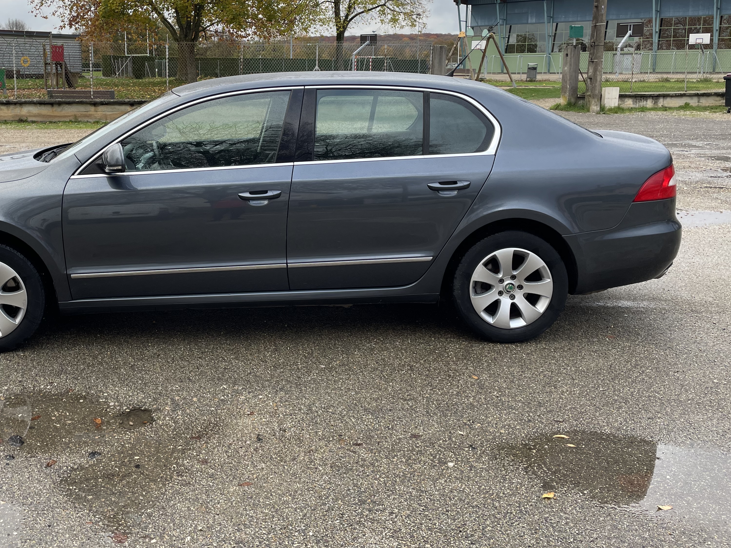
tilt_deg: -8.6
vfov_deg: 40.2
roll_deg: +0.3
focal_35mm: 35
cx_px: 242
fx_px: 739
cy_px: 185
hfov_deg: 51.6
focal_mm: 4.2
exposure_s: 1/298
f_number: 1.6
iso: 32
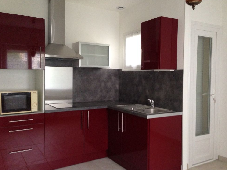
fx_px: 223
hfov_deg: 54.0
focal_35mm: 34
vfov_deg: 41.8
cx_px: 116
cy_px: 85
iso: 320
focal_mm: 4.13
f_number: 2.4
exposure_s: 1/20
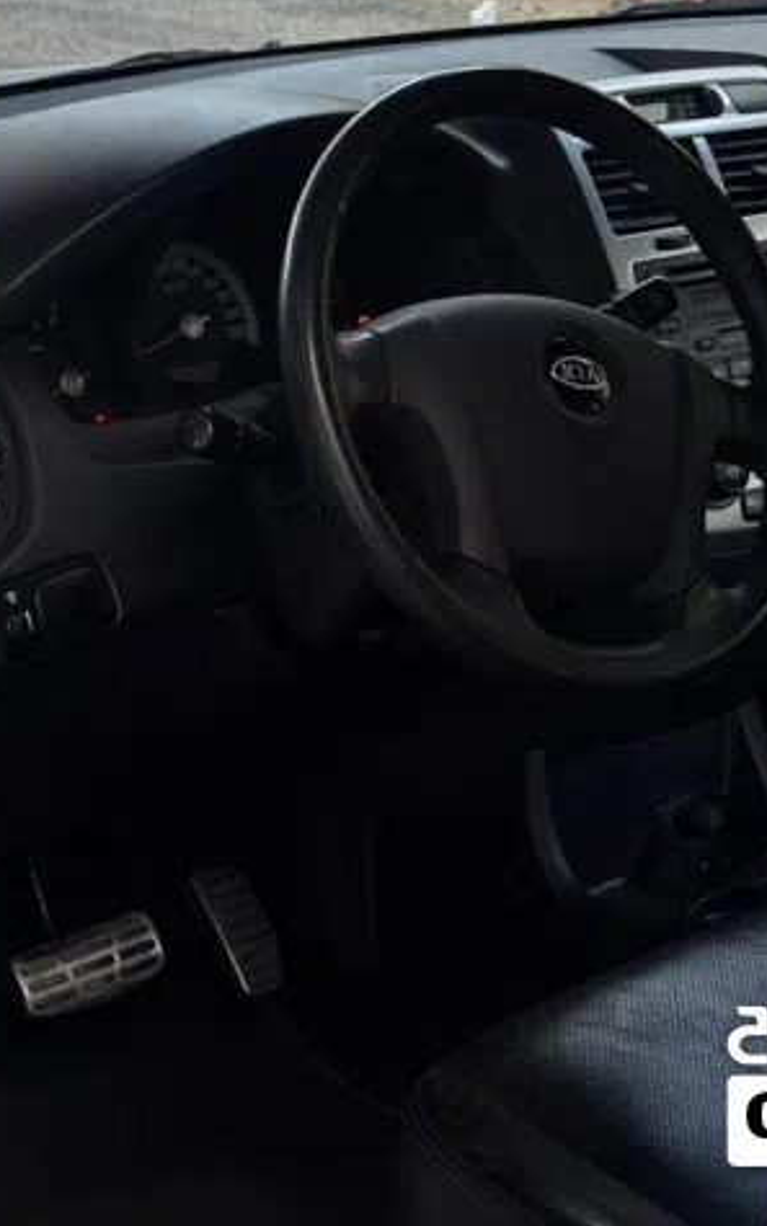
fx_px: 1672
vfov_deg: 40.3
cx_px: 338
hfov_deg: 25.8
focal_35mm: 50
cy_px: 609
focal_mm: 6.76
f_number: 1.78
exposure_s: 1/61
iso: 125
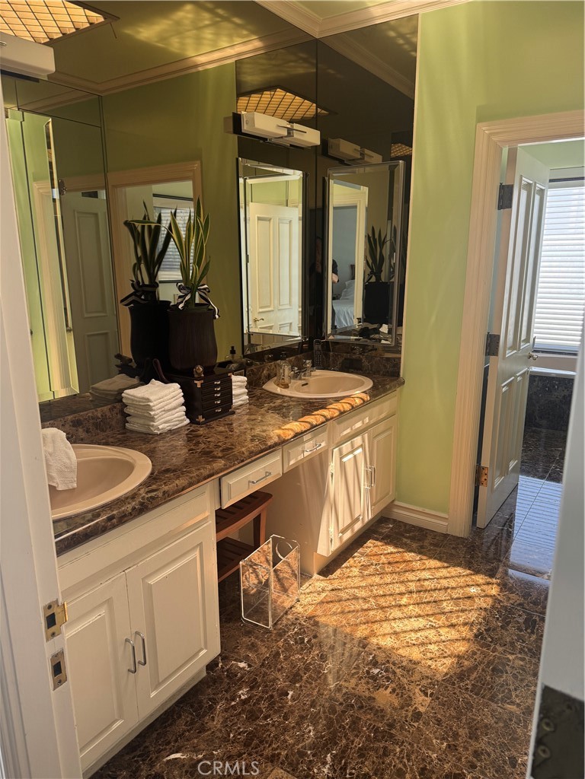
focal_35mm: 24
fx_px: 541
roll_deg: +0.1
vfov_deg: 71.6
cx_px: 292
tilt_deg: -13.9
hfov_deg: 56.8
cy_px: 390
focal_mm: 6.76
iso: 125
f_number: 1.78
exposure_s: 1/121
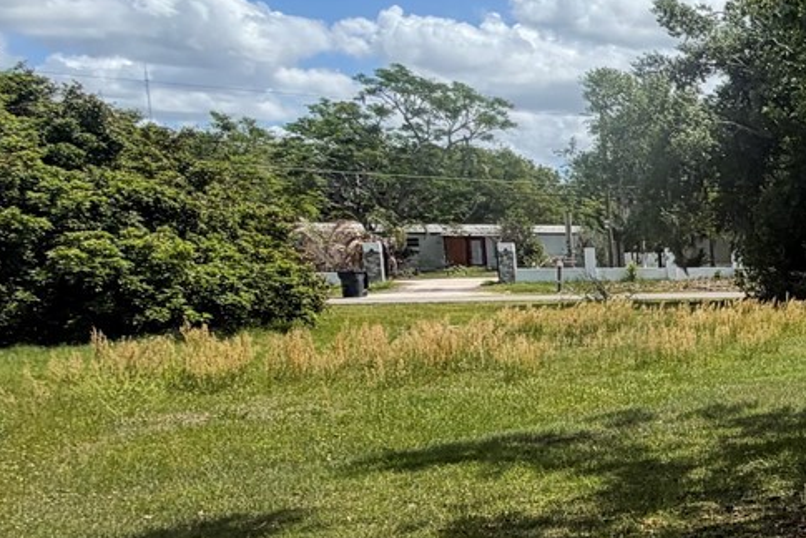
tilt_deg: -7.3
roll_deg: -0.1
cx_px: 1213
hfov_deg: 27.7
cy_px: 374
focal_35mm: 48
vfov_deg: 27.9
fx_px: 1075
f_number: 2.2
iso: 20
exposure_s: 1/799
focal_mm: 2.22
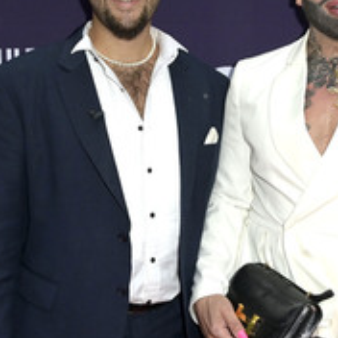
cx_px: 222
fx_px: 817
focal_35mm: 74
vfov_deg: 23.3
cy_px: 146
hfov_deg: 23.3
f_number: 5.6
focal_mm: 34
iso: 800
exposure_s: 1/250
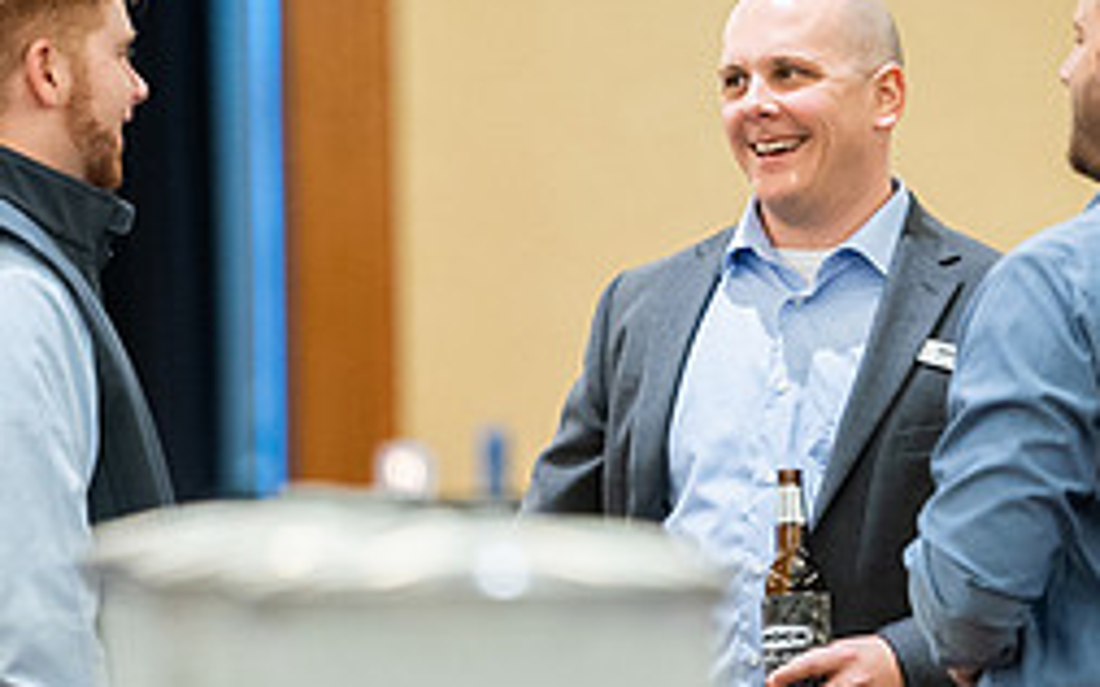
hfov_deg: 4.5
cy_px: 333
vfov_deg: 2.8
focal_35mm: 467
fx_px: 13997
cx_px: 704
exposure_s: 1/160
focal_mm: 200
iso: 3200
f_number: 2.8
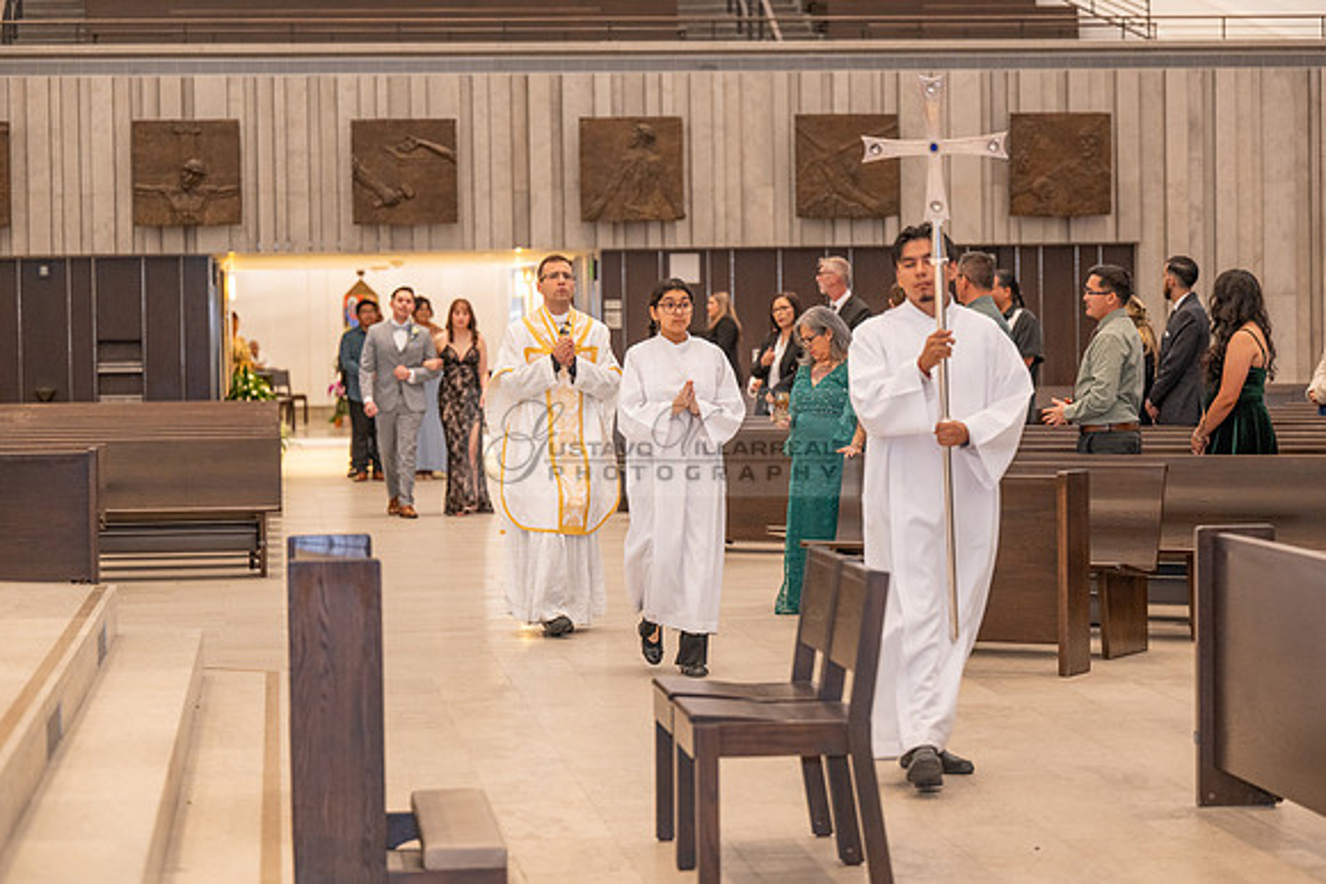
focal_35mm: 91
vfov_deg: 15.0
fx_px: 3352
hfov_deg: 22.4
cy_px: 442
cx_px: 663
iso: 1600
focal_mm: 91
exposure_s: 1/200
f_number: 2.8
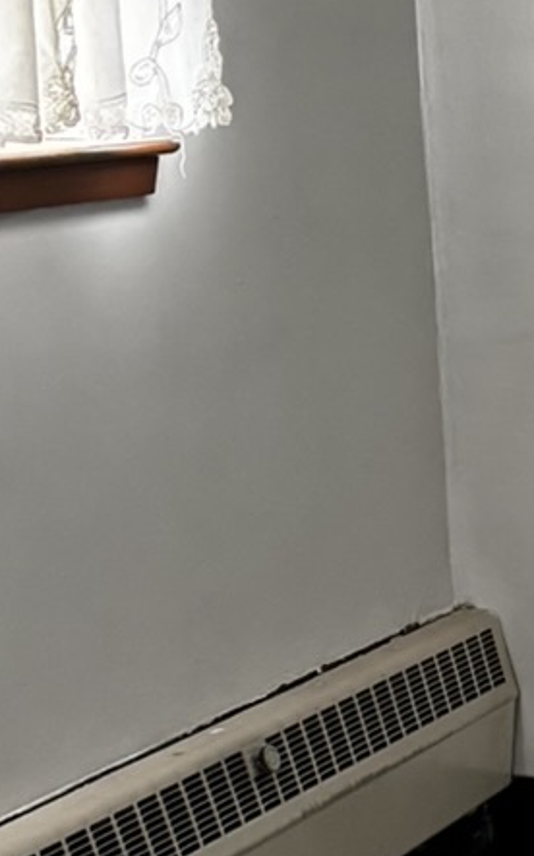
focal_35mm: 118
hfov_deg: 9.7
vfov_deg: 17.7
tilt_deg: -10.6
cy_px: 529
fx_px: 2749
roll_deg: -0.3
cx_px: 1302
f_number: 1.78
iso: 640
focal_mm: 6.76
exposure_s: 1/60
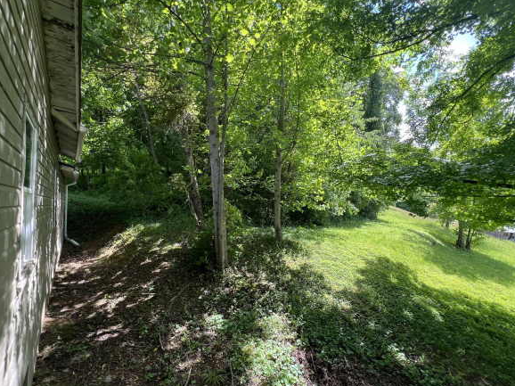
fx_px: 223
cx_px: 265
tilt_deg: +0.1
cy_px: 207
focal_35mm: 15
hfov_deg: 98.2
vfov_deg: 81.6
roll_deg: -1.4
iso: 32
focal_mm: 1.57
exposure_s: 1/146
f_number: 1.8
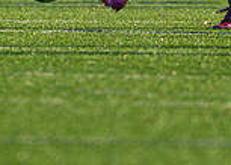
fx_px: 13496
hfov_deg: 1.0
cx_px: 202
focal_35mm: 2059
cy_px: -235
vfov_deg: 0.7
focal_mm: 200
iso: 200
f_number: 2.8
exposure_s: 1/2000
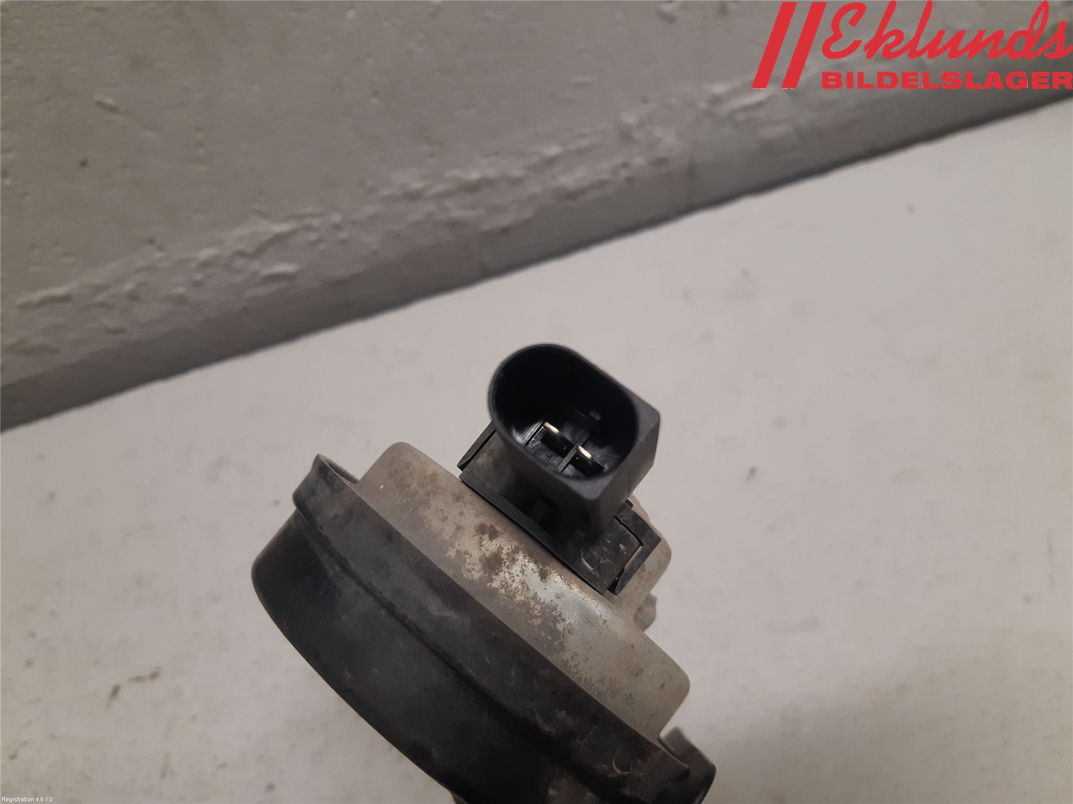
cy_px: 402
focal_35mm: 26
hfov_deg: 67.3
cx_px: 536
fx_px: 806
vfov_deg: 53.1
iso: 160
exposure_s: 1/50
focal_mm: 3.93
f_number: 1.7
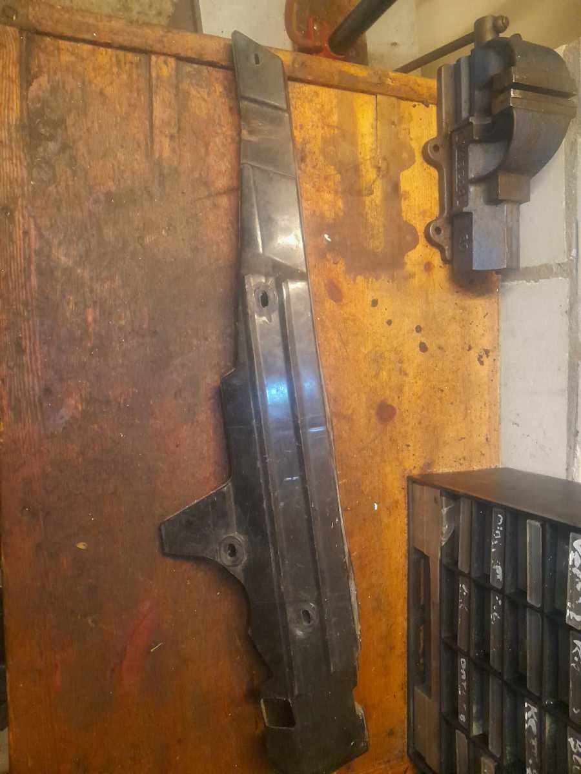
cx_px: 290
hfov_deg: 53.1
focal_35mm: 26
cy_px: 387
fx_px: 582
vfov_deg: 67.3
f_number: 1.8
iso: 640
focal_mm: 4
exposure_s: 1/20
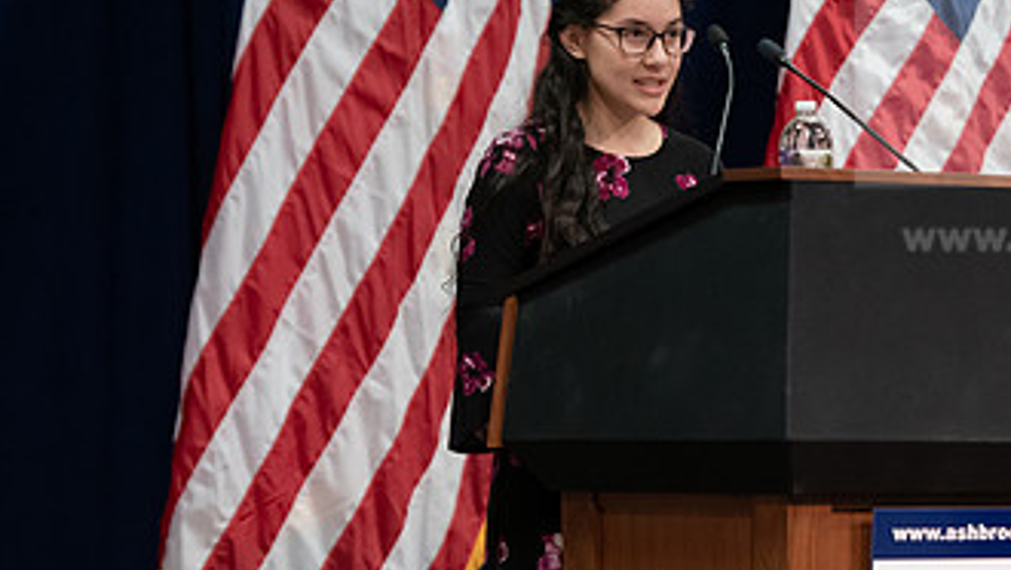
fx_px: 5927
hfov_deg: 9.7
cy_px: 302
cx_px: 763
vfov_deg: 5.5
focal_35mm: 221
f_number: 3.2
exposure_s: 1/200
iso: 2000
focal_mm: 120
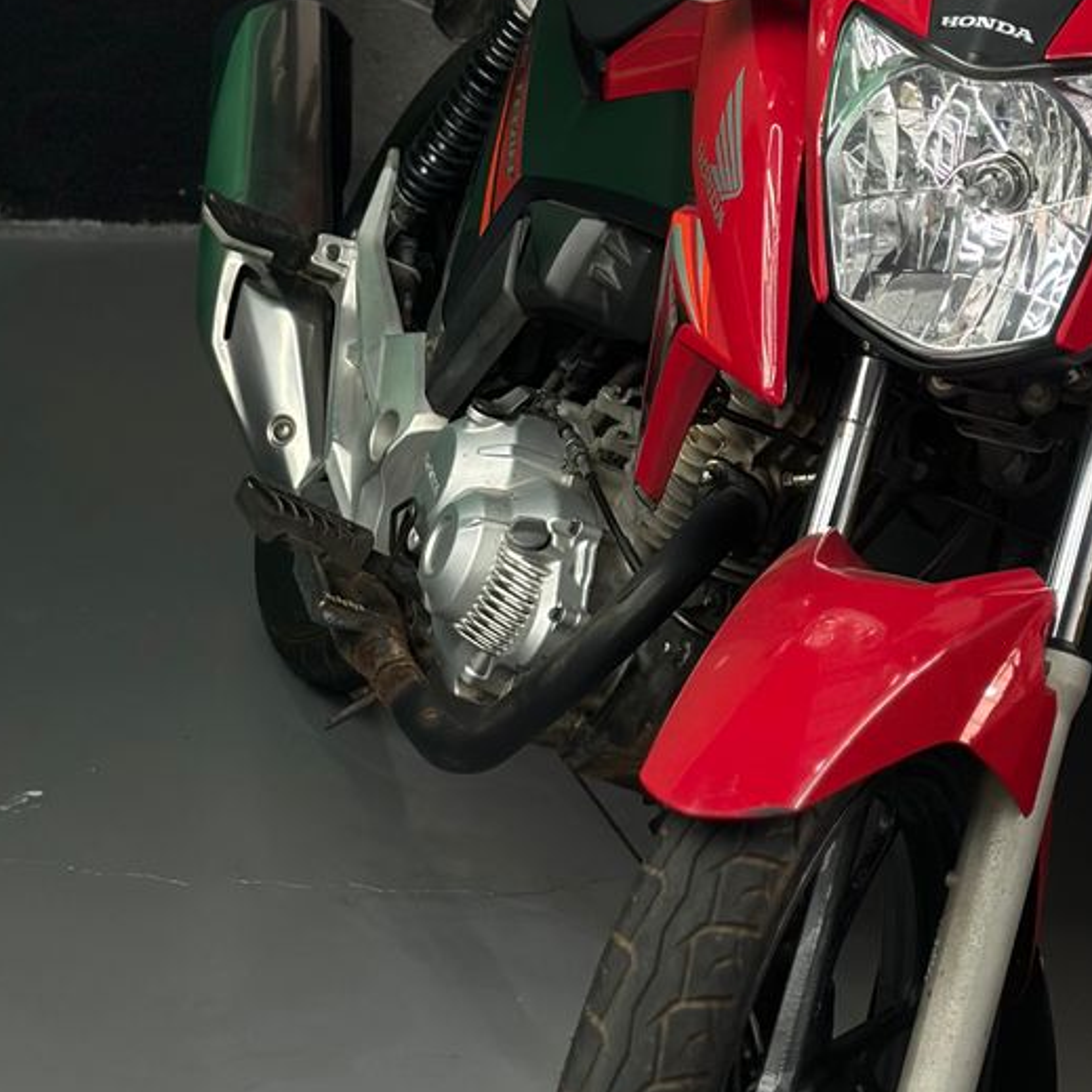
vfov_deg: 22.2
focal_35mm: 78
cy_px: 488
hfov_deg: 21.7
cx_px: 975
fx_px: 2784
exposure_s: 1/60
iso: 200
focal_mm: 6.86
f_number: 1.78
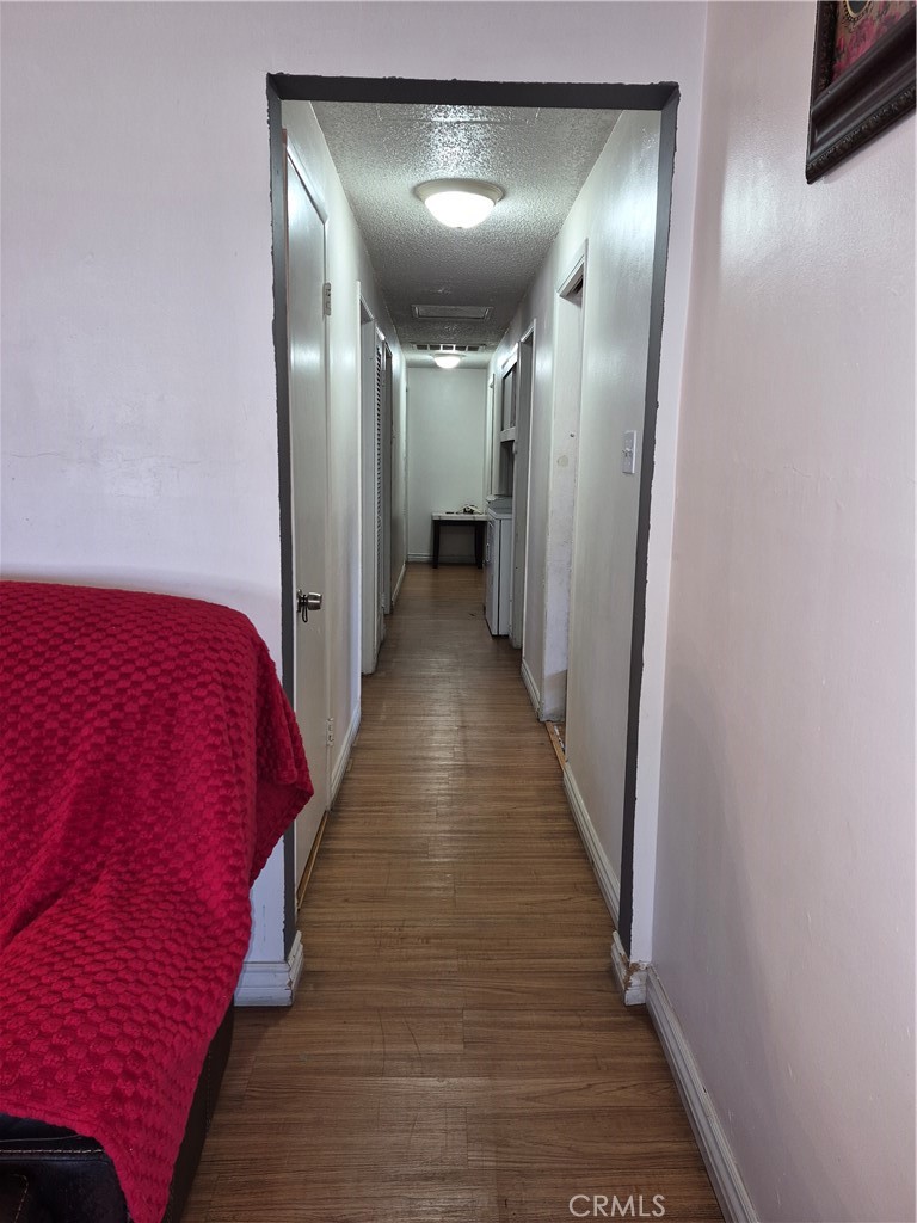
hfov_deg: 58.9
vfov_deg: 73.9
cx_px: 458
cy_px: 612
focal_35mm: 23
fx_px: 812
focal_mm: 5.4
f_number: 1.8
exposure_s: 1/40
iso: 100
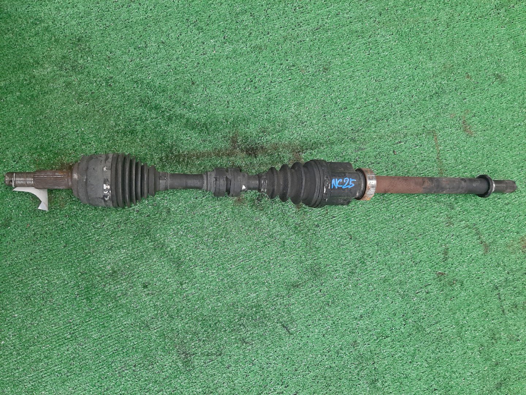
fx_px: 395
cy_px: 198
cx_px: 263
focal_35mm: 26
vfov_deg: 53.1
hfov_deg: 67.3
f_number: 1.7
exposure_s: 1/50
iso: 162
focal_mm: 3.93
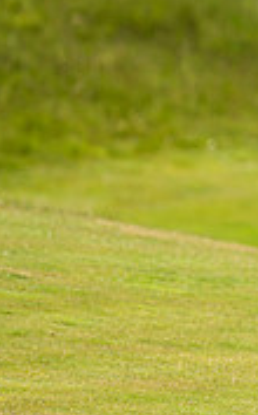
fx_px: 17385
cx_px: 765
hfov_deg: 0.8
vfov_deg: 1.4
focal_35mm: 1539
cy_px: 71
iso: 500
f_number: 4
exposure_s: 1/3200
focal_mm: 400
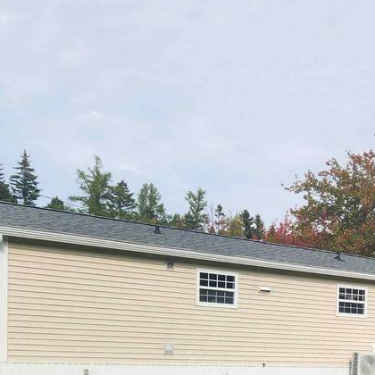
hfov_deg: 26.0
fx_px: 760
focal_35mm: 62
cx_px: 390
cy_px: 397
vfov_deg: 25.9
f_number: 1.8
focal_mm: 5.4
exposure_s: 1/2054
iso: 20
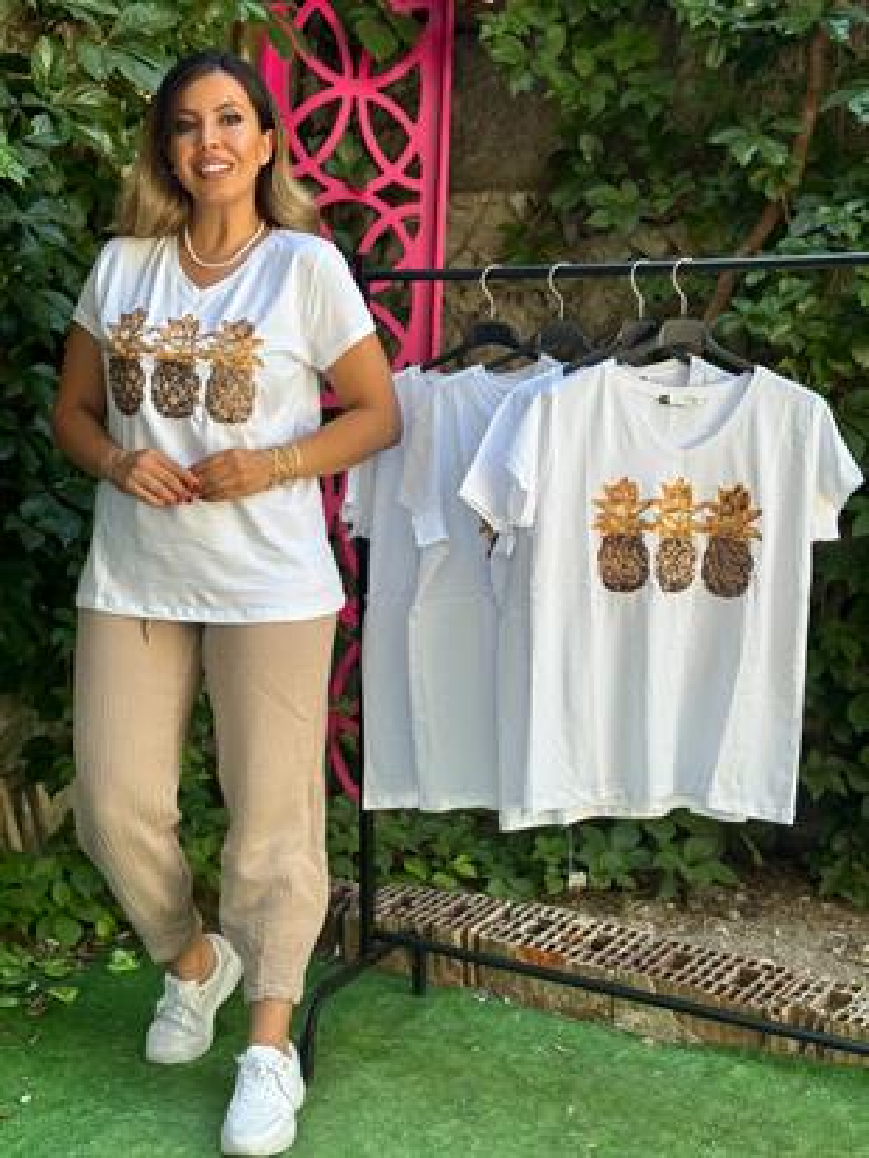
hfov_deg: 30.3
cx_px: 434
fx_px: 1606
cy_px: 579
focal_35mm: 48
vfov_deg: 39.6
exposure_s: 1/301
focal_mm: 6.76
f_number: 1.78
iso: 64
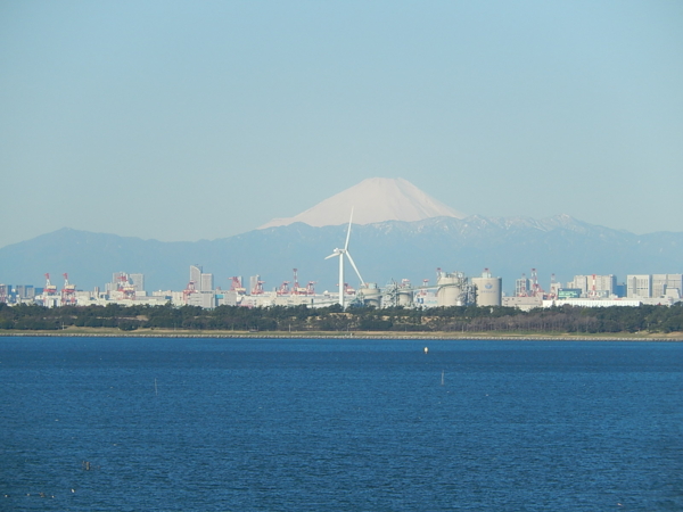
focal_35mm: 239
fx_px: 4716
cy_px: 256
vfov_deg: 6.2
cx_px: 342
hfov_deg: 8.3
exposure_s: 1/500
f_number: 5.8
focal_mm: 42.8
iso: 125
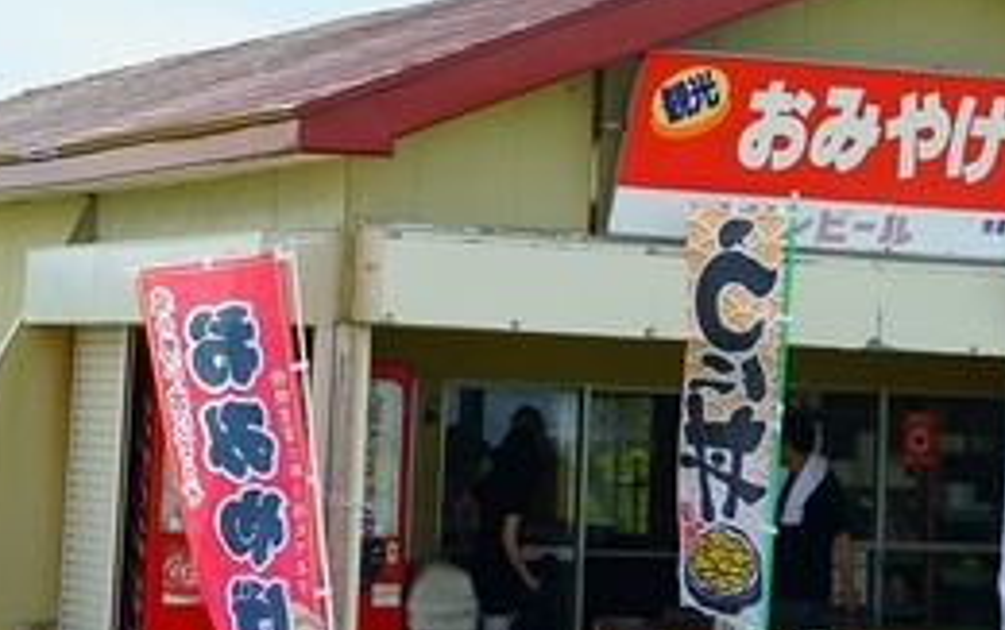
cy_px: 81
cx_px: 557
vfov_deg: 11.0
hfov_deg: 17.5
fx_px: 3262
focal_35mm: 119
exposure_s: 1/1000
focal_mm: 38
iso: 500
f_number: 4
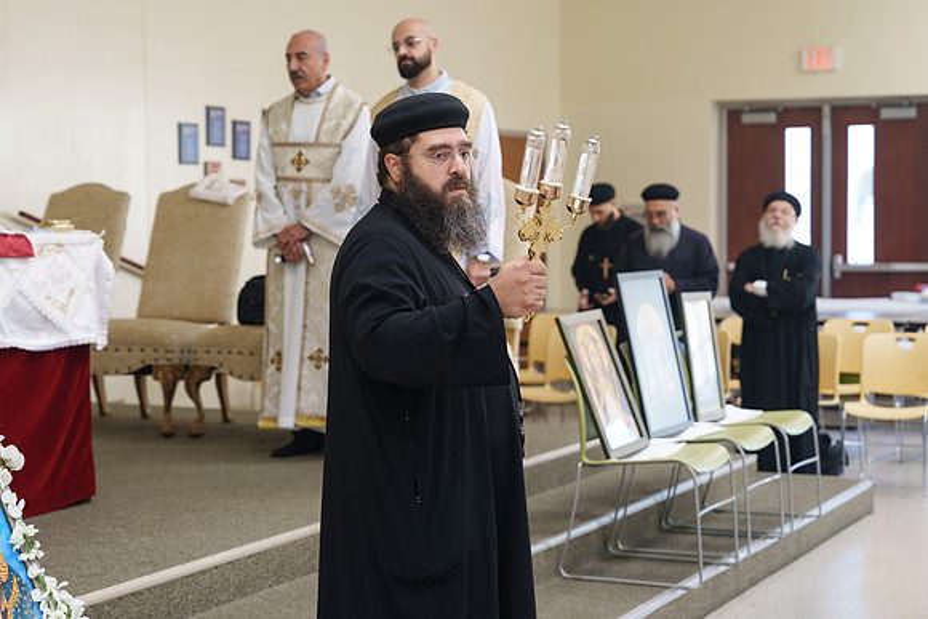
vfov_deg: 19.5
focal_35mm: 70
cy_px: 305
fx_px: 1806
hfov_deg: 28.8
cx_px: 464
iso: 1600
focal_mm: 67
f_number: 3.5
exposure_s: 1/125
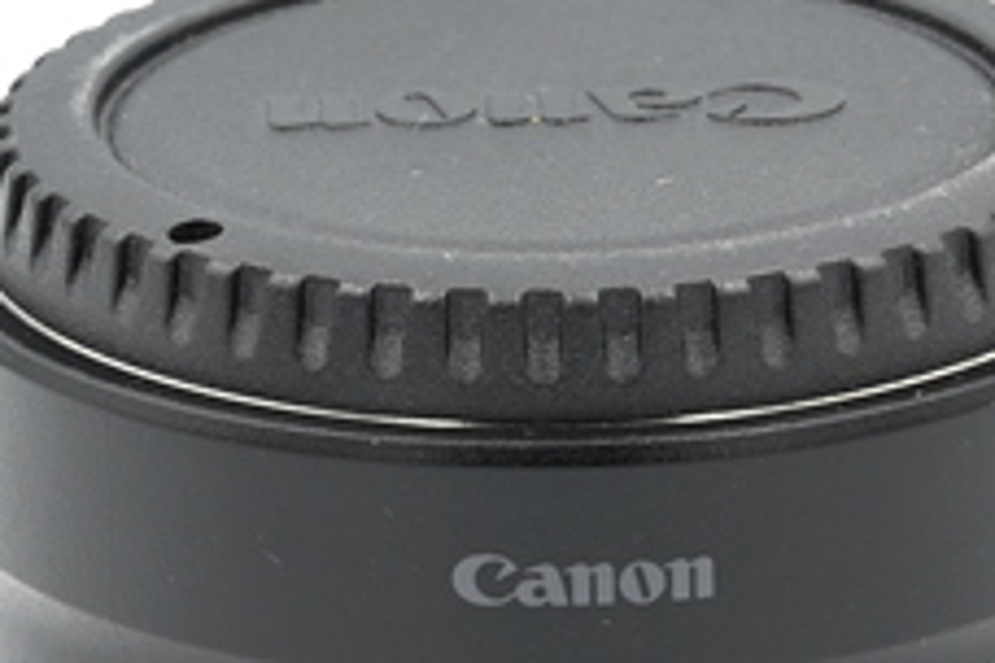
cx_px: 332
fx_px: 8982
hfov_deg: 6.3
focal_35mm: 325
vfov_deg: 4.2
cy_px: 491
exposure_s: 1/30
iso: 200
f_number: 11
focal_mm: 74
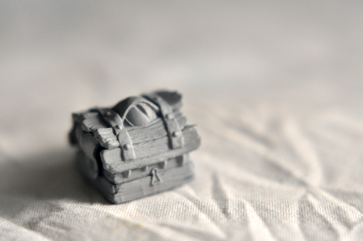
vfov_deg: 18.1
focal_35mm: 75
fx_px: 755
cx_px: 182
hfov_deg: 27.0
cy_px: 120
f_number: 2.8
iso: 1600
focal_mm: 50
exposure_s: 1/400
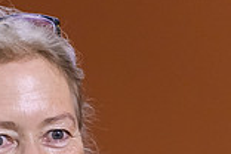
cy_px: 255
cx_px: 33
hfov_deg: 1.8
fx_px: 7180
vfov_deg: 1.2
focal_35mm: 1119
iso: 4000
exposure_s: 1/320
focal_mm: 280
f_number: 4
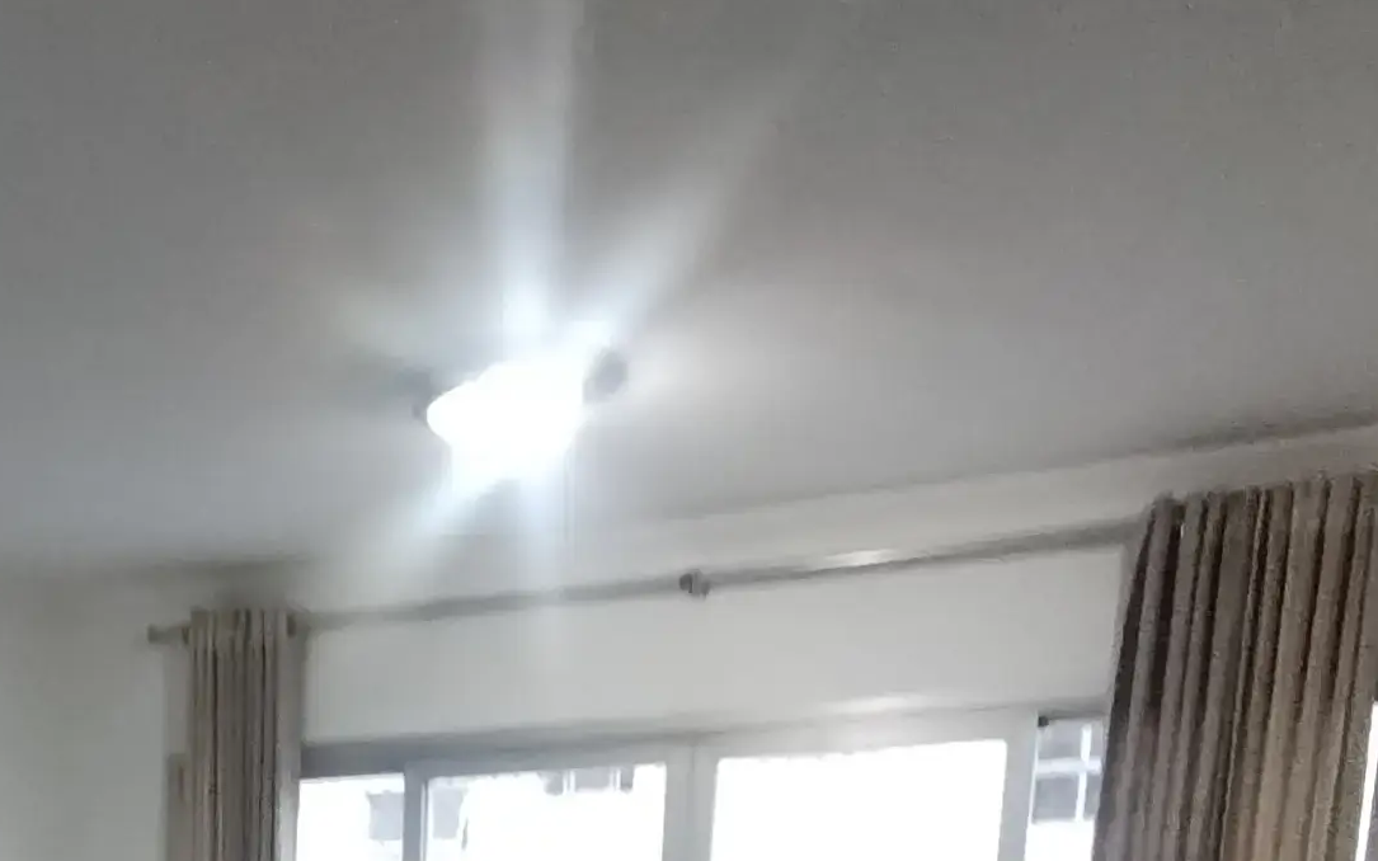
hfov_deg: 36.9
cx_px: 124
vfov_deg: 20.2
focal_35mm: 51
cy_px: 1426
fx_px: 1915
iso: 850
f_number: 2.2
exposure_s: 1/30
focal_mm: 1.66
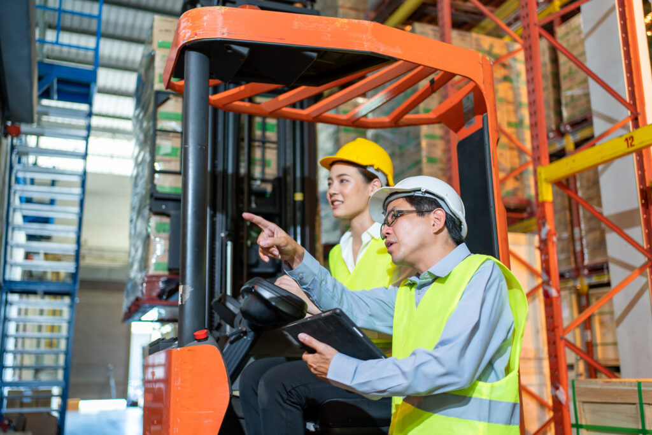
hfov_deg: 54.4
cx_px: 326
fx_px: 634
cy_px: 218
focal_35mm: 35
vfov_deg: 37.9
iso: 160
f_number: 1.8
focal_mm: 35
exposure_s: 1/50
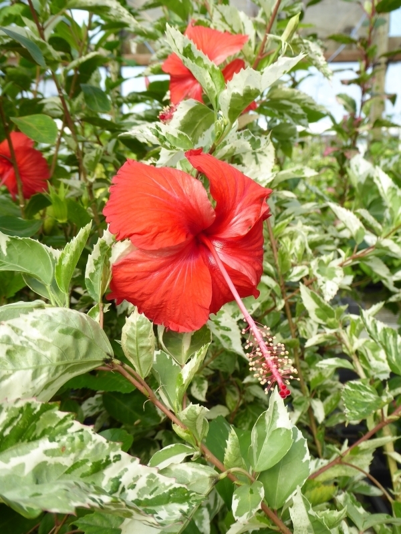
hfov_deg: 38.7
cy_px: 267
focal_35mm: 37
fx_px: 571
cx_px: 200
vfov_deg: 50.1
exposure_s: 1/125
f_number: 3.7
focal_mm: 6.7
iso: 80
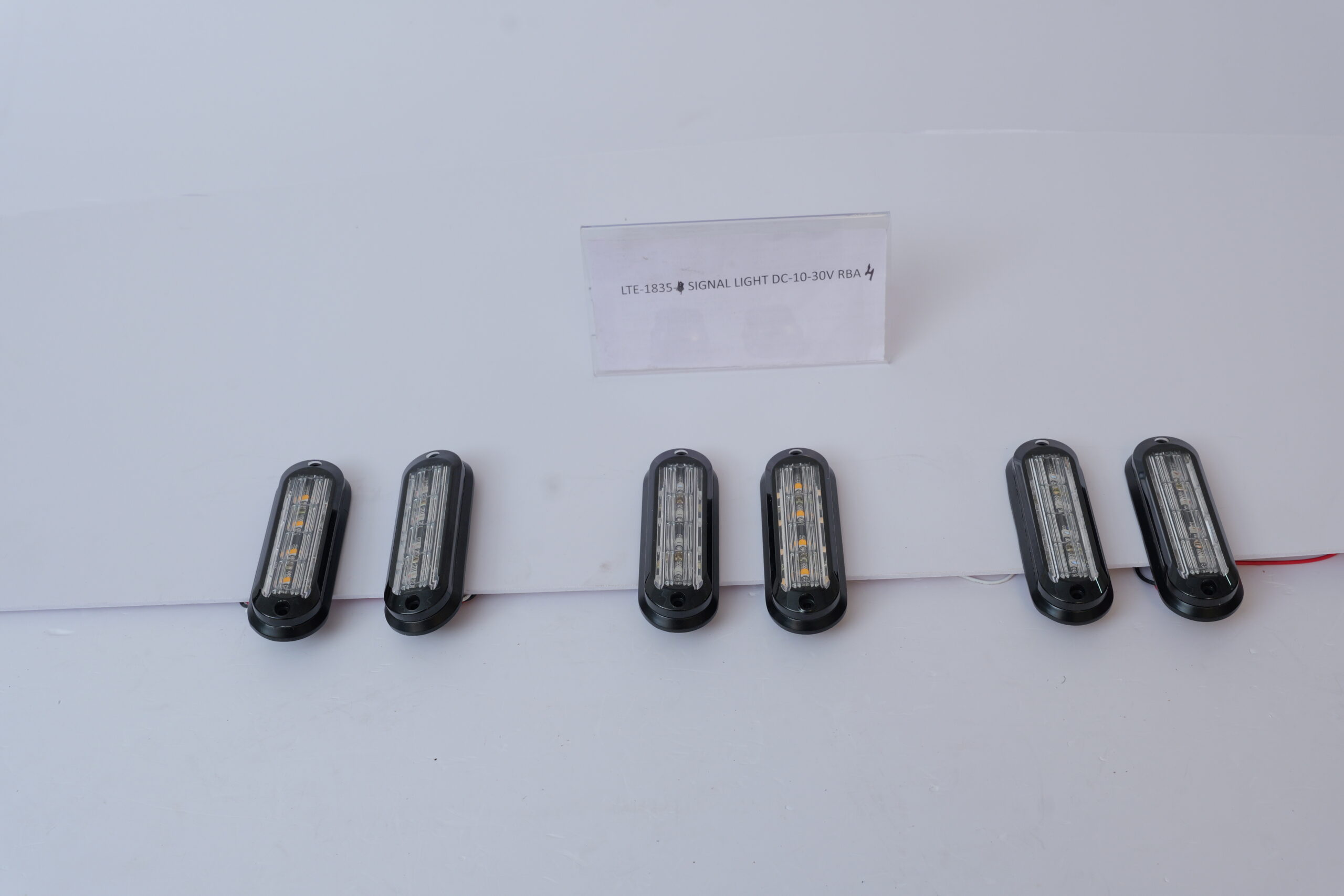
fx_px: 1568
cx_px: 672
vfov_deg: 31.9
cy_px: 448
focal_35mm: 42
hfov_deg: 46.4
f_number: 10
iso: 800
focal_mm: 42
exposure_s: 1/160
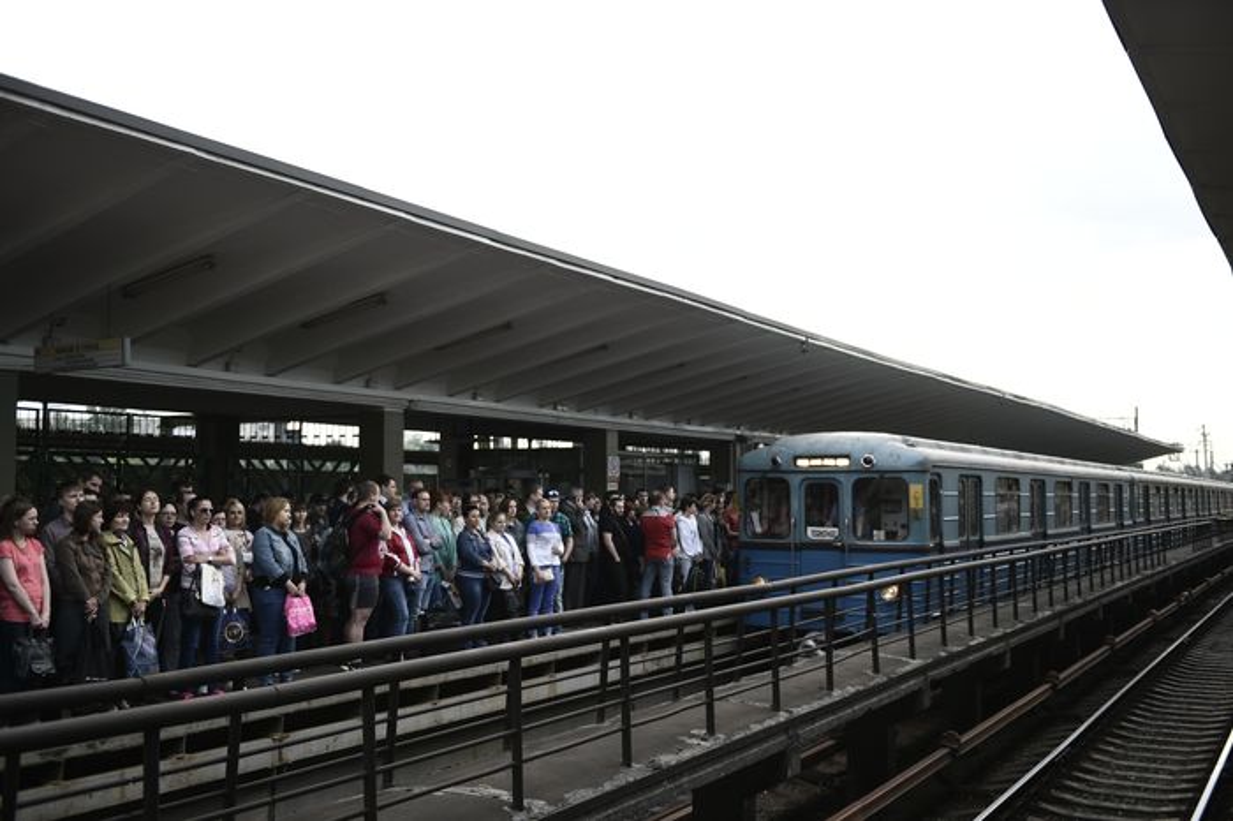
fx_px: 1232
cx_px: 616
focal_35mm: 36
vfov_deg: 36.8
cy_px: 410
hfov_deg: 53.2
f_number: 2.8
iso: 200
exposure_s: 1/800
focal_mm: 36
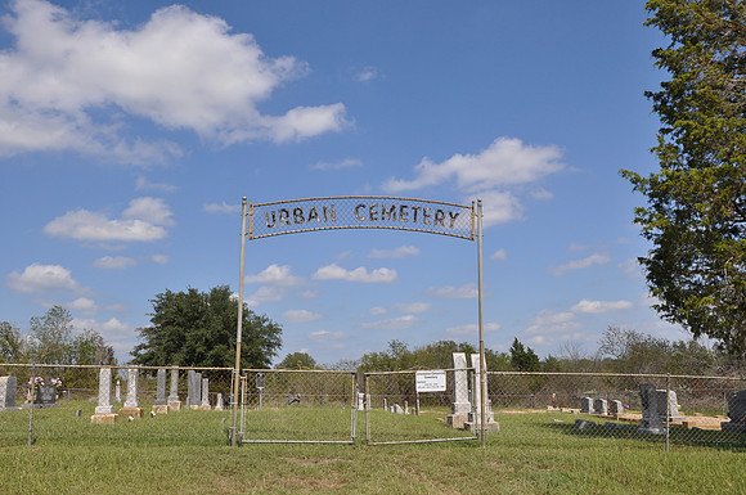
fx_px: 652
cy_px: 248
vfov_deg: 41.6
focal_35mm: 32
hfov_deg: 59.6
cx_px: 373
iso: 200
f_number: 9
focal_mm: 21
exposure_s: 1/320
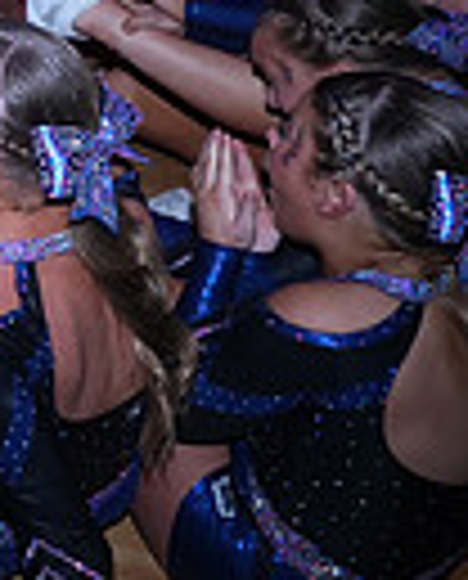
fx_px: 1740
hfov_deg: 11.3
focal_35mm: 101
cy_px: -128
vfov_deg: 17.9
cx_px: -814
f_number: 5.6
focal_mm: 24
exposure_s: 1/250
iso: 1600
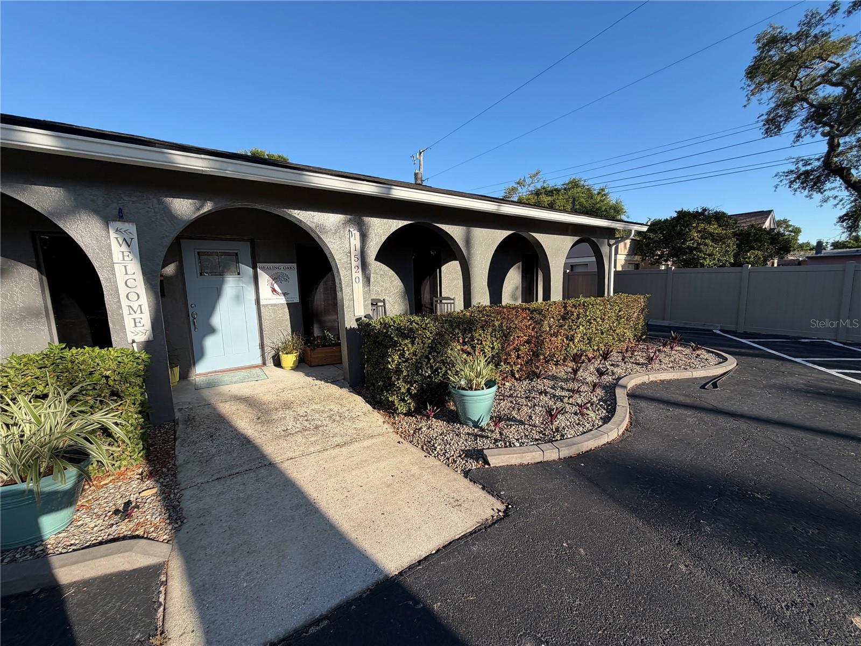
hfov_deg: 102.1
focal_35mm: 14
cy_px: 323
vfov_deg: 85.7
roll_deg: +1.5
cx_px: 430
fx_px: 348
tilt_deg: -3.8
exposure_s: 1/742
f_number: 2.2
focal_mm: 2.22
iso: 40
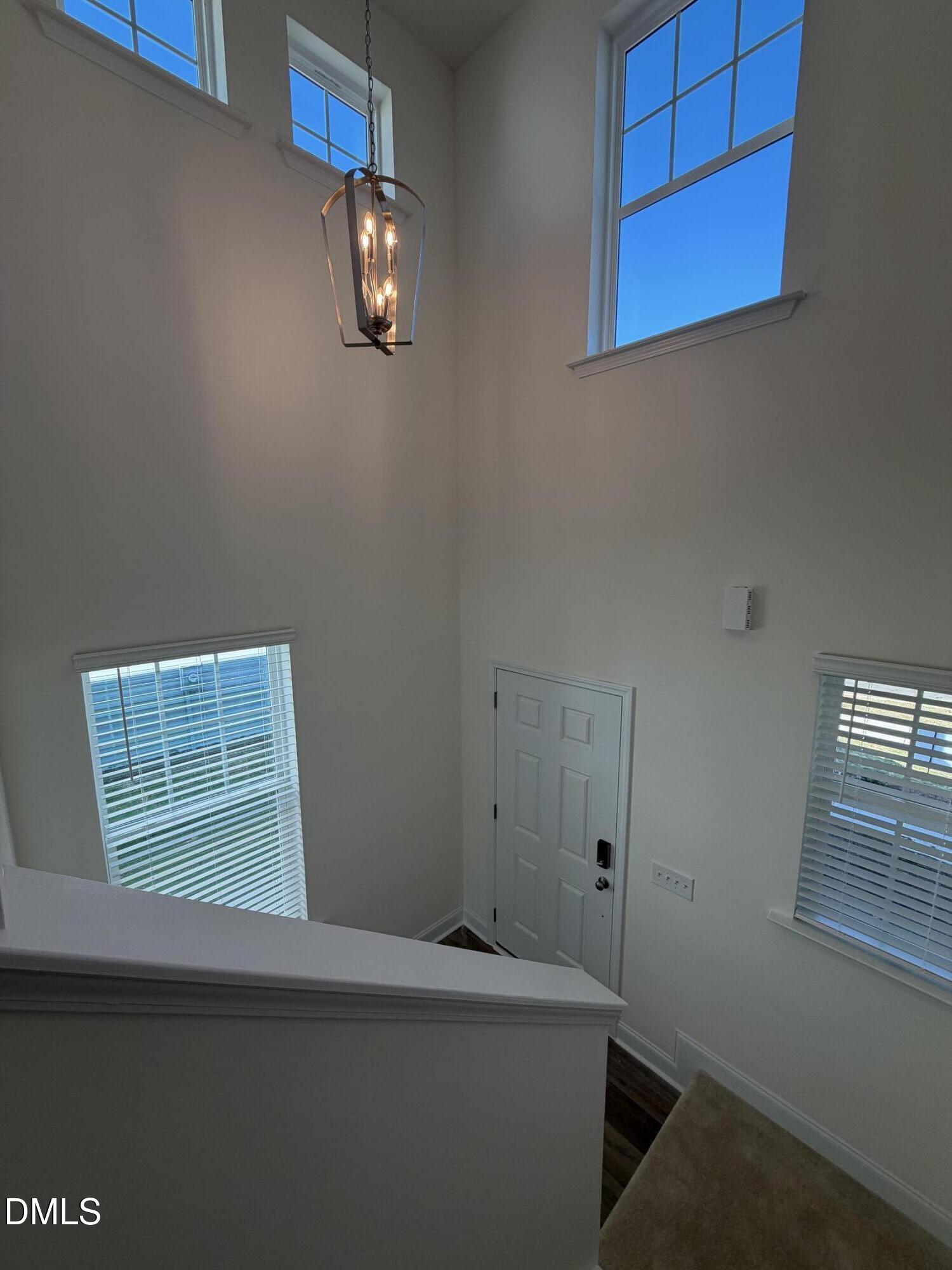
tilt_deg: -8.6
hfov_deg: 85.7
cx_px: 476
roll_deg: +1.1
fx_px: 513
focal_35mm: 14
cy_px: 635
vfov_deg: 102.1
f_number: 2.2
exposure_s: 1/120
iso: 50
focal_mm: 2.22
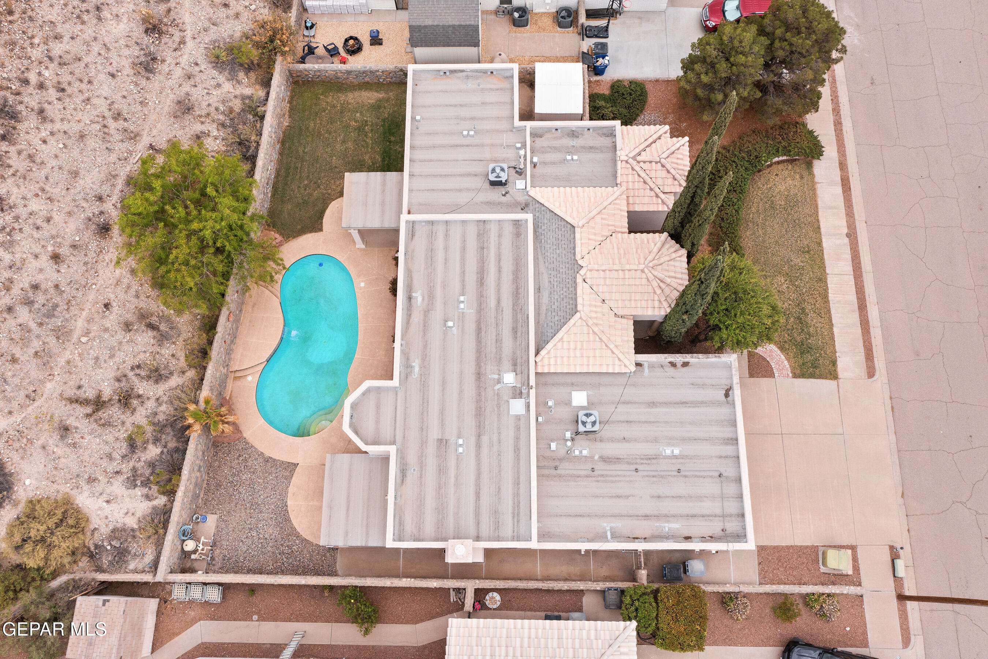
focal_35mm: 28
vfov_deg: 46.4
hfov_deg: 65.5
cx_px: 494
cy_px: 330
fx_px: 768
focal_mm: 10.26
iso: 100
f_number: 5.6
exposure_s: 1/500
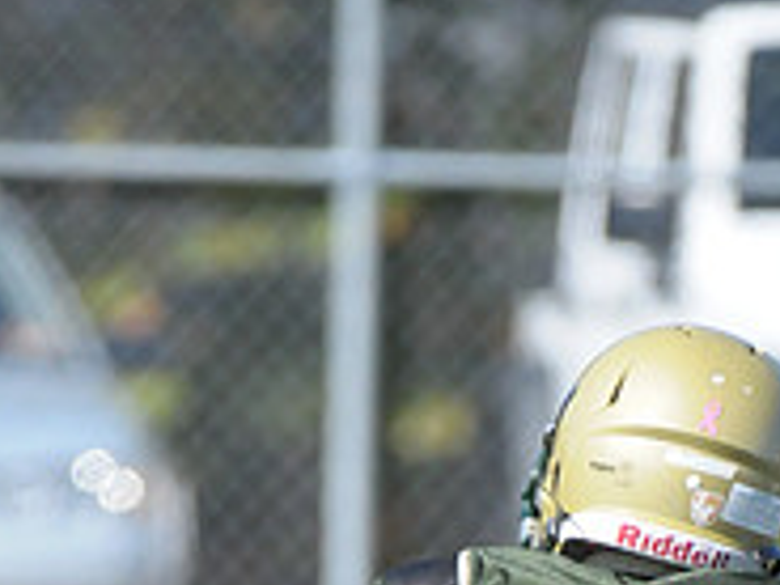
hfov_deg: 1.4
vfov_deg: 1.1
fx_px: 31771
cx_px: 557
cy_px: 1204
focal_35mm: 1410
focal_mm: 310
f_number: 4
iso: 1600
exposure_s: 1/8000
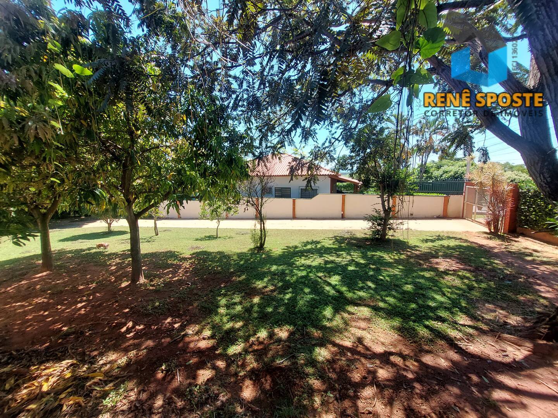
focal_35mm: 13
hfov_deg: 106.2
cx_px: 279
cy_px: 209
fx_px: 210
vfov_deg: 89.9
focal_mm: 1.74
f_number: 2.2
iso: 40
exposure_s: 1/259
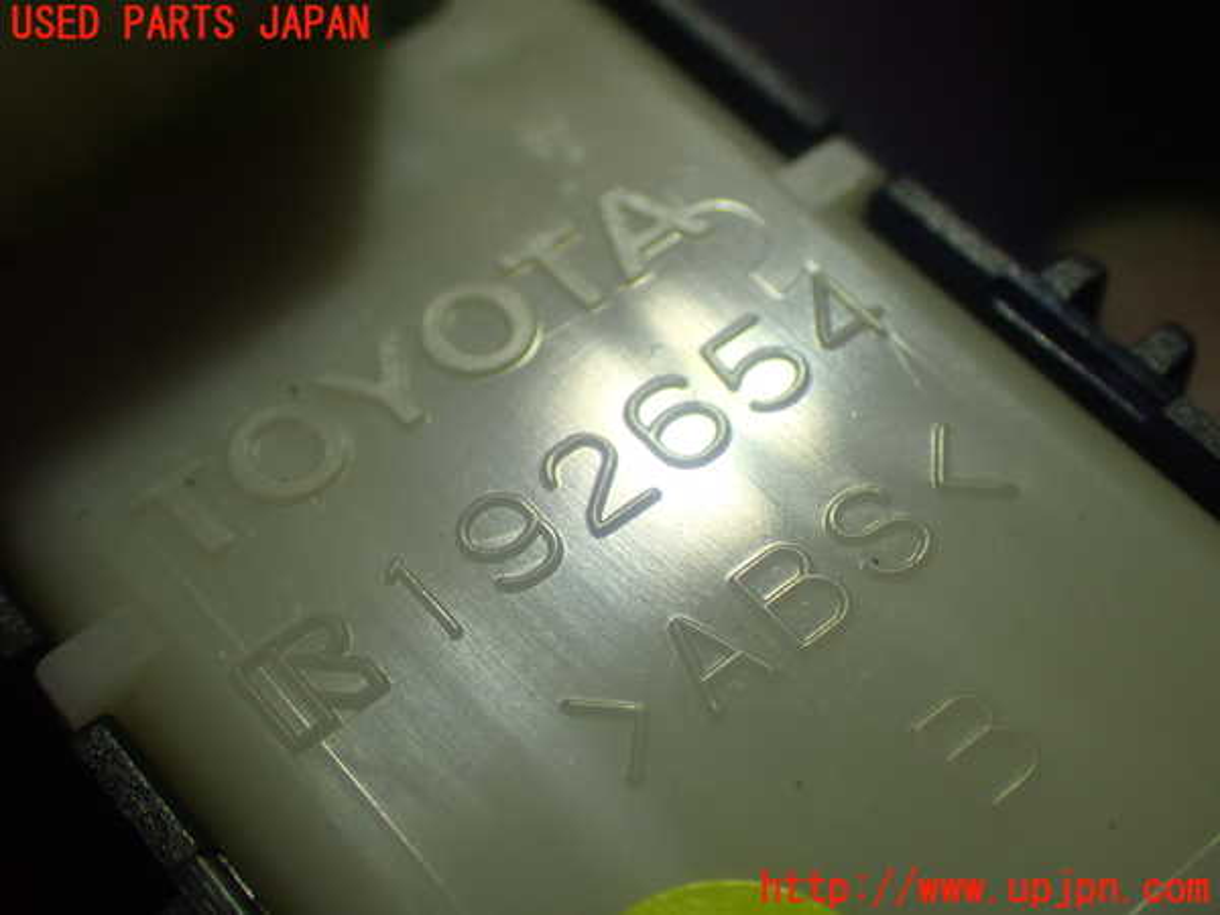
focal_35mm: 58
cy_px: 458
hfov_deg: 33.2
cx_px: 610
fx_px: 2044
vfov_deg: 25.2
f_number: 3.5
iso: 200
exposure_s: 1/60
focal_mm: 10.35
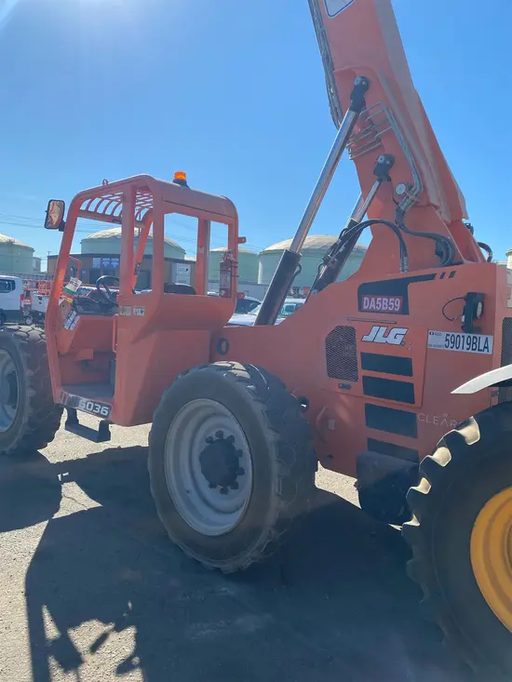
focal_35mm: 26
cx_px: 256
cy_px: 341
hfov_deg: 53.1
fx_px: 513
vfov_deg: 67.3
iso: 32
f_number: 1.8
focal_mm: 4.25
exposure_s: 1/2817
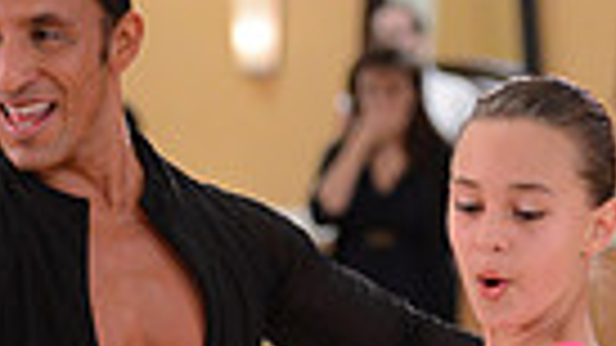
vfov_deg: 3.2
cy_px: 710
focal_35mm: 376
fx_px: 6140
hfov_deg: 5.7
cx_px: 371
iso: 2500
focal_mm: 85
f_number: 2.8
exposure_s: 1/250
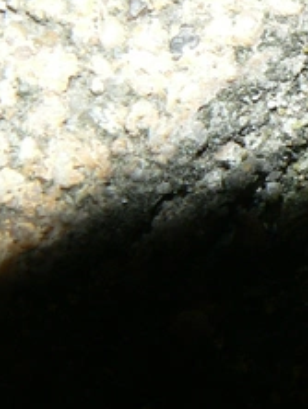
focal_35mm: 147
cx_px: 443
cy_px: 138
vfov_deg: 13.4
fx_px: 1741
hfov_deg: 9.8
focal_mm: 8.5
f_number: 4
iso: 100
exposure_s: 1/60
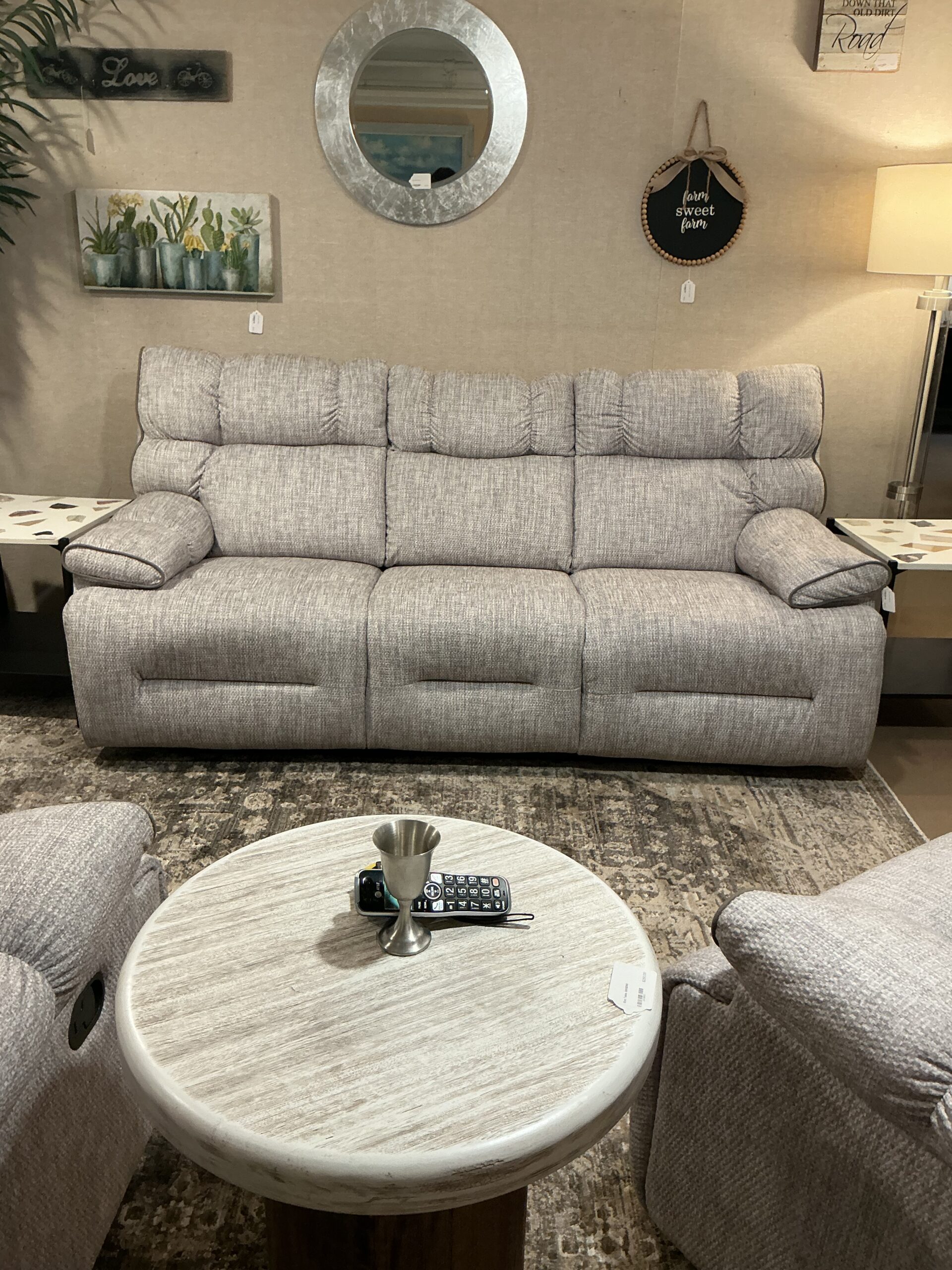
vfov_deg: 61.7
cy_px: 635
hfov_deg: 48.2
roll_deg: -1.4
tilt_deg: -21.1
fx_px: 1063
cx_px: 476
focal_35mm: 29
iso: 100
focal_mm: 3
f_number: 1.8
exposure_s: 1/60
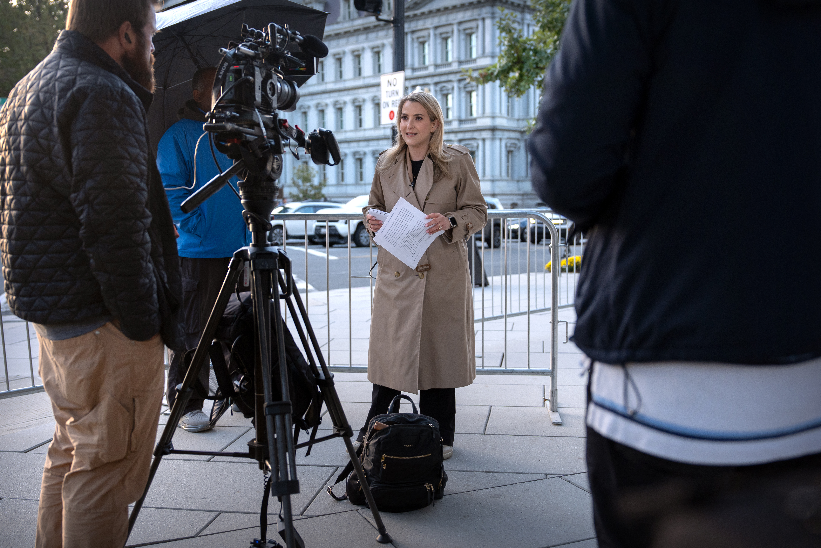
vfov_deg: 36.9
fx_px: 821
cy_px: 274
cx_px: 410
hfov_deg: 53.1
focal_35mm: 36
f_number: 2.8
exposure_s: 1/640
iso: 640
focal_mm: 36
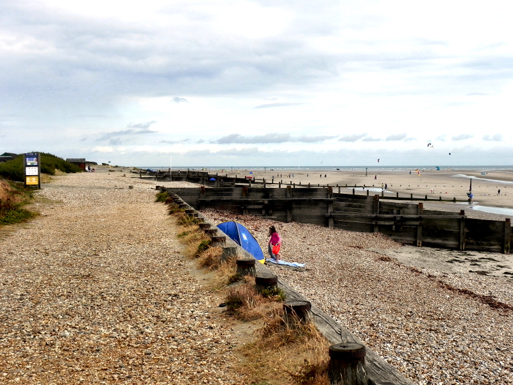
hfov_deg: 36.8
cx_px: 256
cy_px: 192
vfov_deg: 28.0
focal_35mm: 52
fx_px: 771
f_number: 6.3
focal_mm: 9.2
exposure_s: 1/352
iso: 160
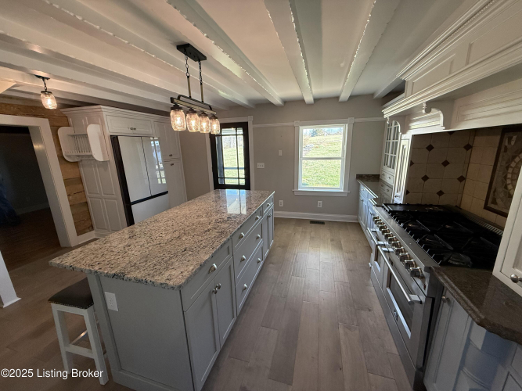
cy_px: 196
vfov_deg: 85.7
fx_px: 211
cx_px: 261
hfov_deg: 102.1
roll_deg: +1.0
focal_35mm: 14
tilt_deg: -12.7
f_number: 2.2
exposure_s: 1/120
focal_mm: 2.22
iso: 250
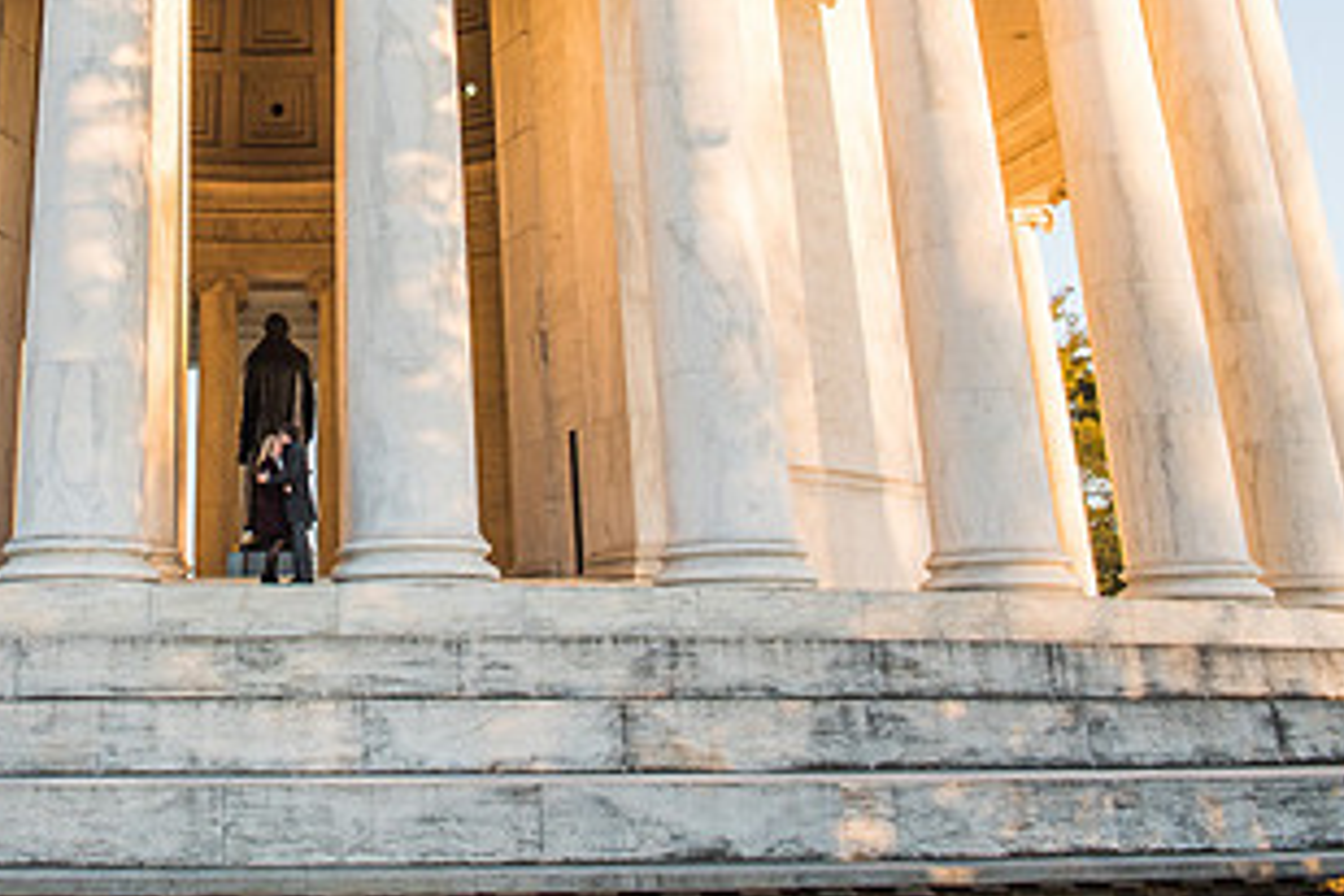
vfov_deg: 28.8
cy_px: 107
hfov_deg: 41.9
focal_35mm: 45
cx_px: 291
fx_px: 1680
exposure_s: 1/800
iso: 400
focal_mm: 24
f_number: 2.8
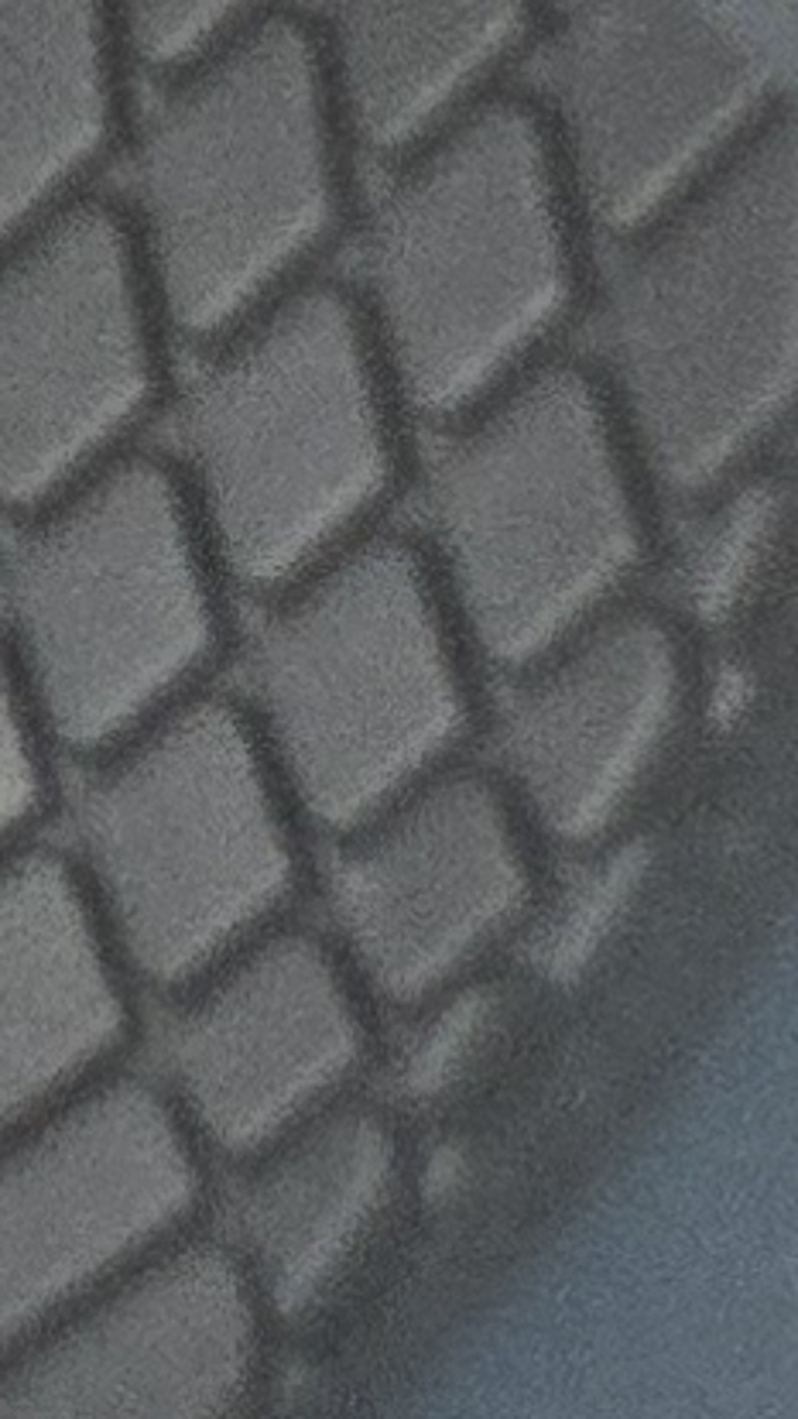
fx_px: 9100
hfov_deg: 3.6
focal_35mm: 242
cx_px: -5439
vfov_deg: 7.9
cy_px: -2557
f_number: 1.8
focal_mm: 5.4
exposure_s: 1/180
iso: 100
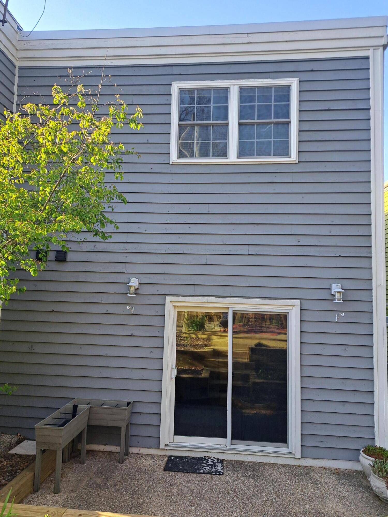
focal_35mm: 24
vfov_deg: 71.6
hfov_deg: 56.8
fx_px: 359
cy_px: 258
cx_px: 194
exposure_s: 1/169
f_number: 1.8
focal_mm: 5.23
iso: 50
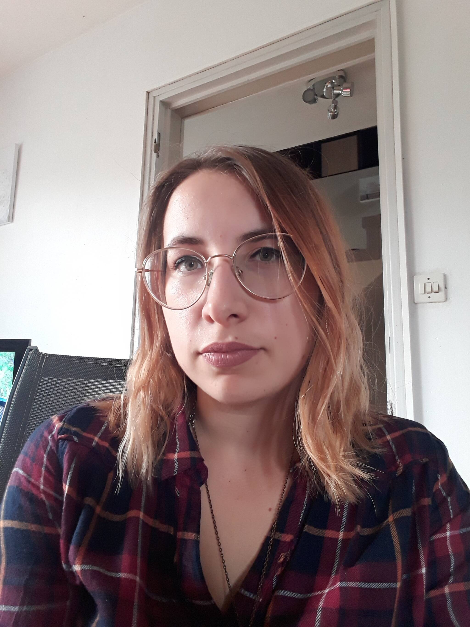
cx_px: 235
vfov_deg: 58.4
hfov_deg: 45.4
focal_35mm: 31
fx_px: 561
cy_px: 314
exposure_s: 1/33
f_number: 1.9
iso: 100
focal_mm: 2.91
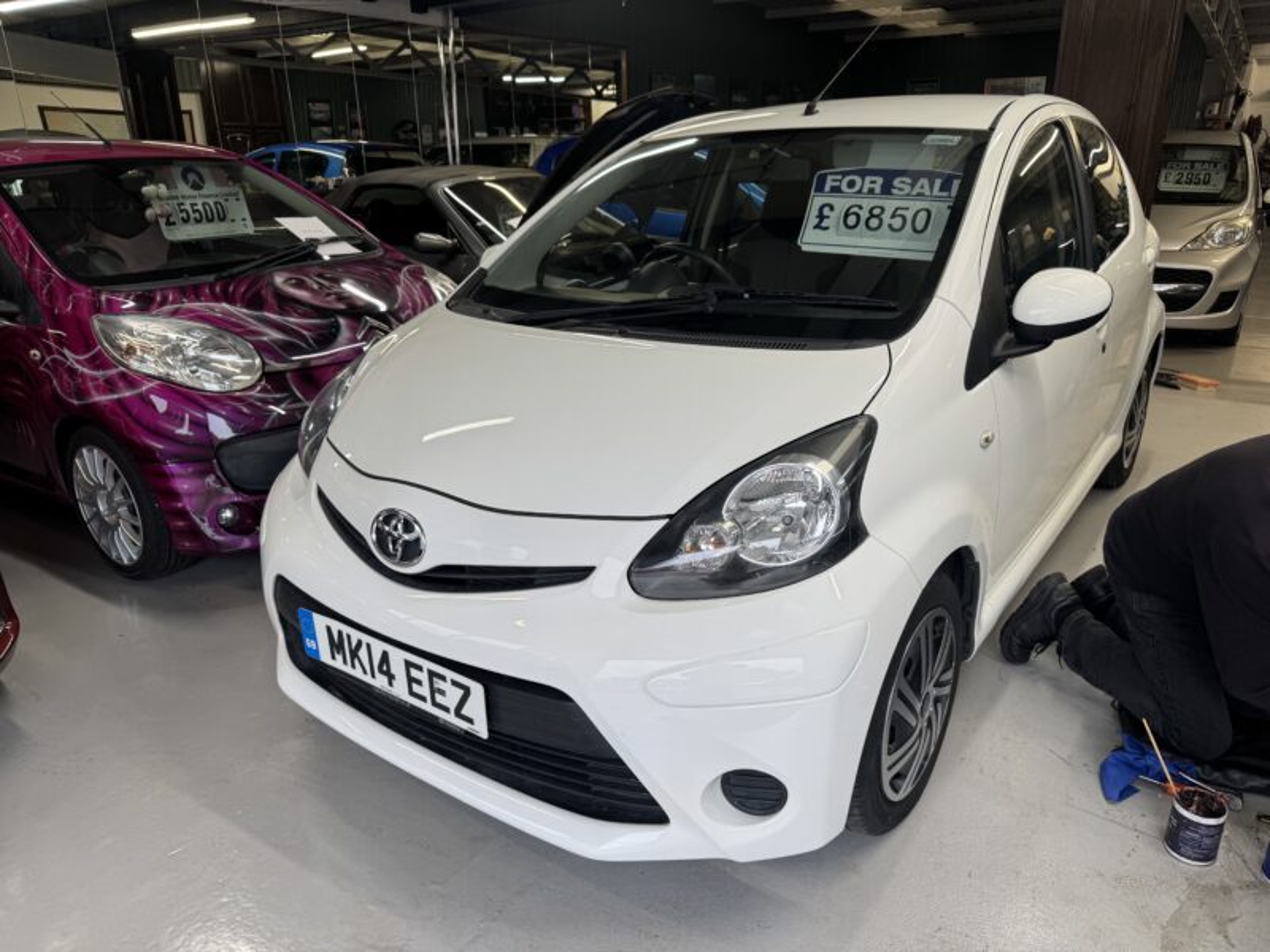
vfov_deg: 56.8
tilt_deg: -20.2
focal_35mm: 24
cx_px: 635
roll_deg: +1.7
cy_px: 476
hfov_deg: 71.6
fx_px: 881
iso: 64
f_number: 1.78
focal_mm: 6.76
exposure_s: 1/168
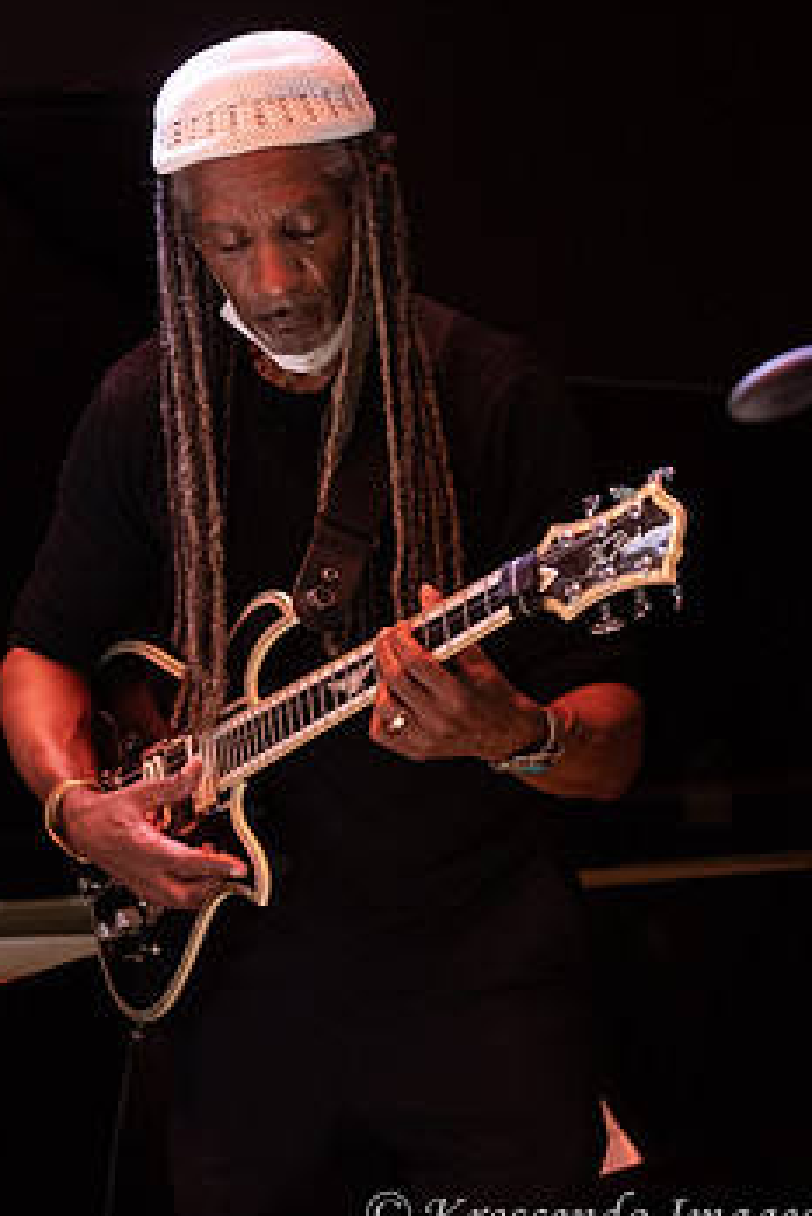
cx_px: 307
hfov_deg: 6.8
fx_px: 6861
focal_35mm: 203
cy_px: 491
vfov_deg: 10.1
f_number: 2.8
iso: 1600
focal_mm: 105
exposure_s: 1/200
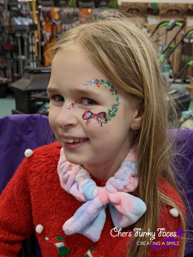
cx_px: 96
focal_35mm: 24
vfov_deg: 71.6
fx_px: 178
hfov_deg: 56.9
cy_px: 128
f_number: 1.85
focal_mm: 6.81
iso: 269
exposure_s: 1/100
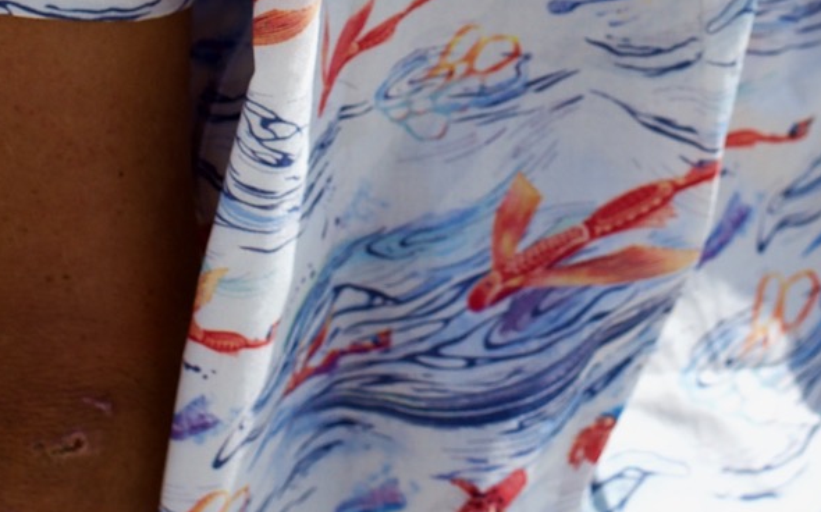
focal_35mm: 216
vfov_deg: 6.0
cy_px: -390
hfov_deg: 9.7
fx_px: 4830
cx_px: 654
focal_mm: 50
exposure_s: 1/2500
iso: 250
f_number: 5
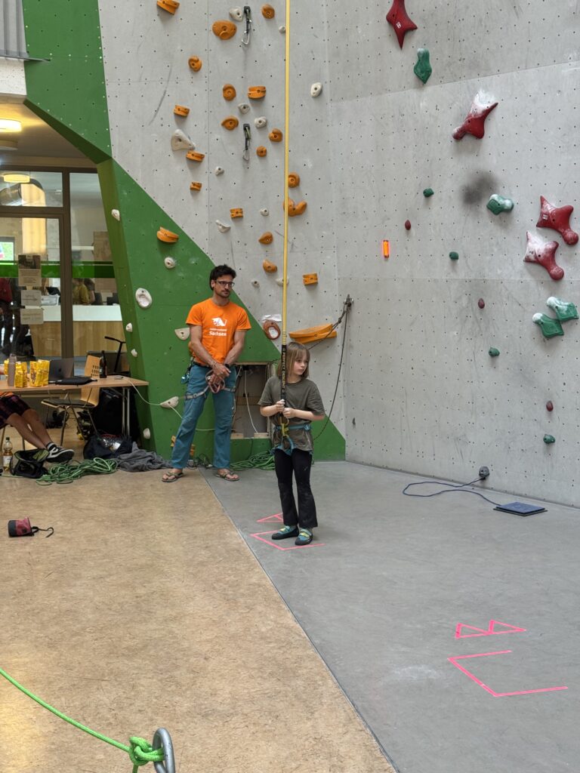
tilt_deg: -5.6
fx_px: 1072
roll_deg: -0.6
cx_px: 290
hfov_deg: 30.3
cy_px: 386
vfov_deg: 39.7
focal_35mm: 48
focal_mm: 6.76
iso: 64
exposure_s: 1/50
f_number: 1.78
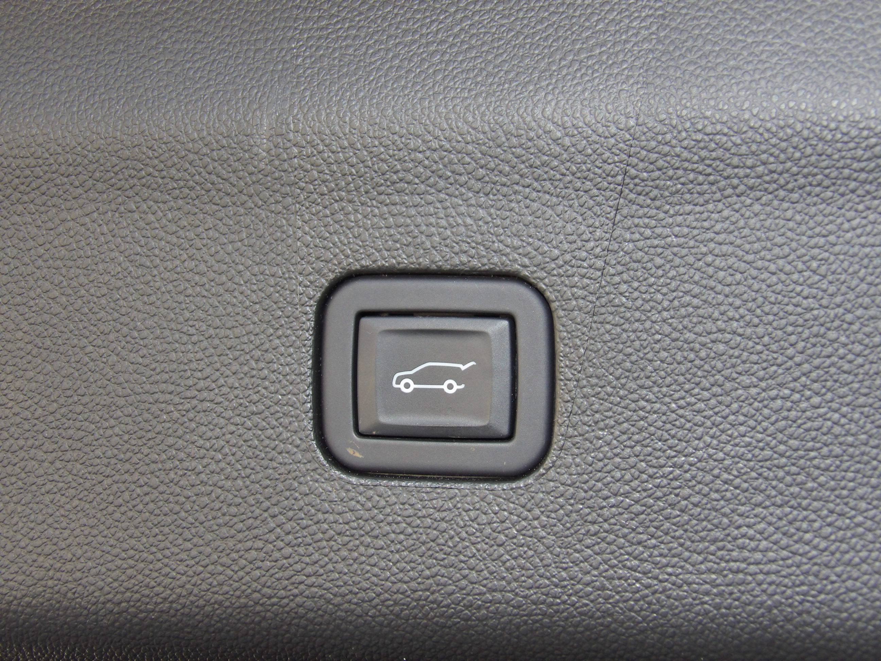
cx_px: 440
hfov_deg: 27.0
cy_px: 330
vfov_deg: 20.4
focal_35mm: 72
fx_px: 1832
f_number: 4.1
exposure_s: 1/100
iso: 200
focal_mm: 13
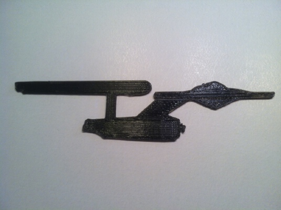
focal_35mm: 35
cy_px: 105
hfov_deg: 52.7
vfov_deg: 40.6
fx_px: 284
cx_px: 140
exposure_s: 1/40
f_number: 2.8
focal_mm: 3.85
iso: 80
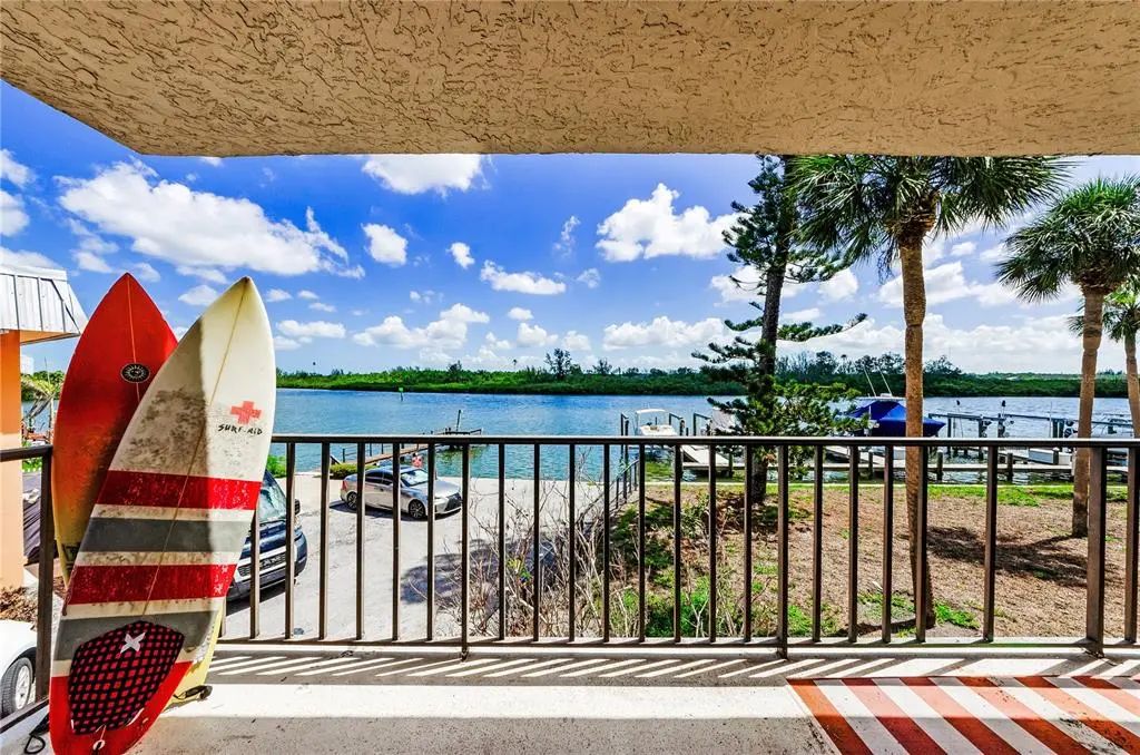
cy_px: 378
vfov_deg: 89.7
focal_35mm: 12
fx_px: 379
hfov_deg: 112.7
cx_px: 570
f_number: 13
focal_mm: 8
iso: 400
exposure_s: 1/400
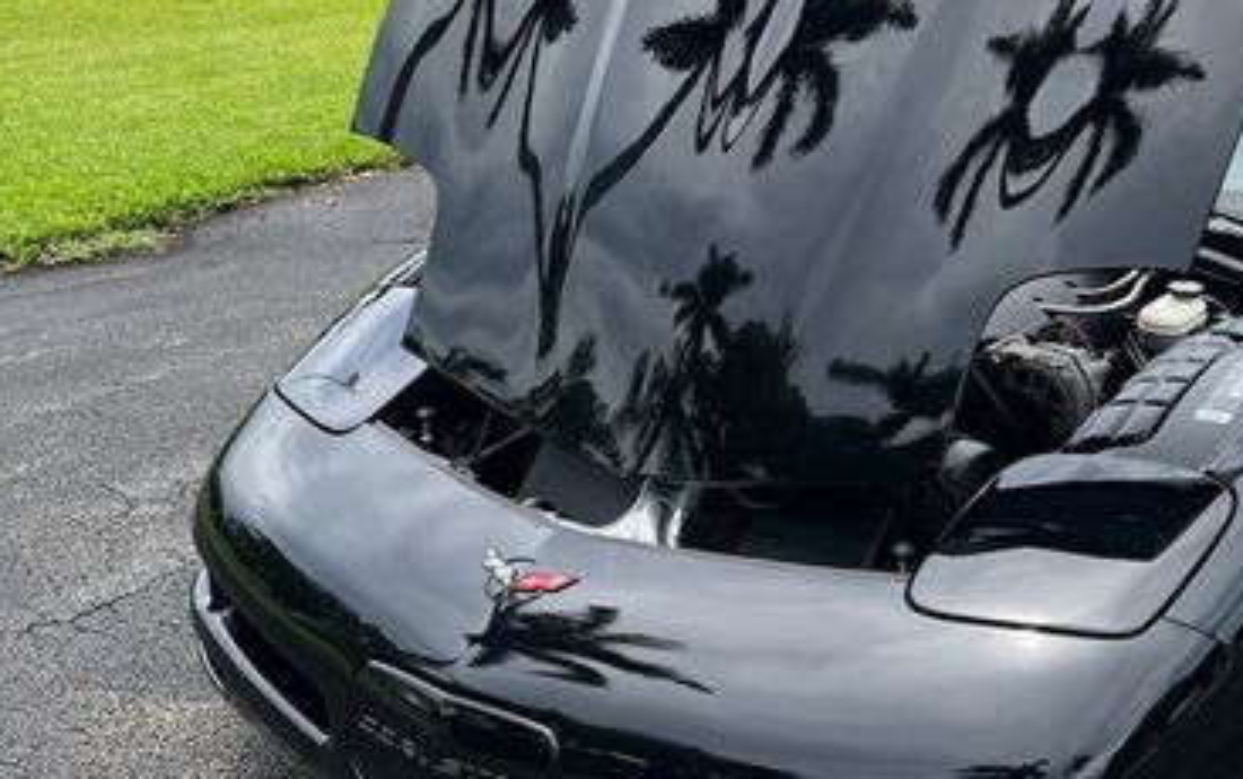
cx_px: 942
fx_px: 1627
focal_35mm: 48
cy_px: 237
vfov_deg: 26.7
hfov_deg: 40.5
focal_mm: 5.7
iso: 50
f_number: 1.5
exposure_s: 1/1431
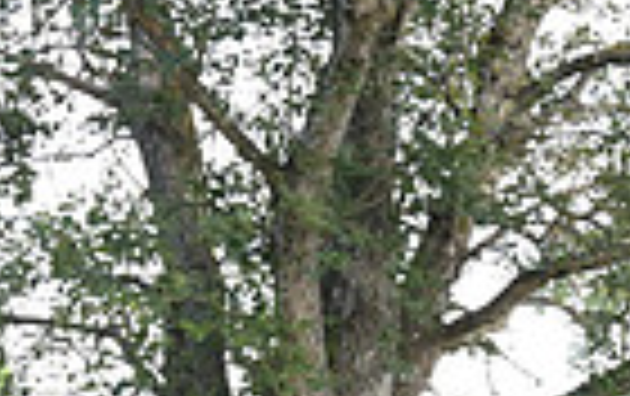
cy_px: 835
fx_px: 8323
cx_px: 1269
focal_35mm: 484
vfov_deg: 2.7
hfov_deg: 4.3
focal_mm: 115
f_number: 5
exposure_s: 1/1250
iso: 3600
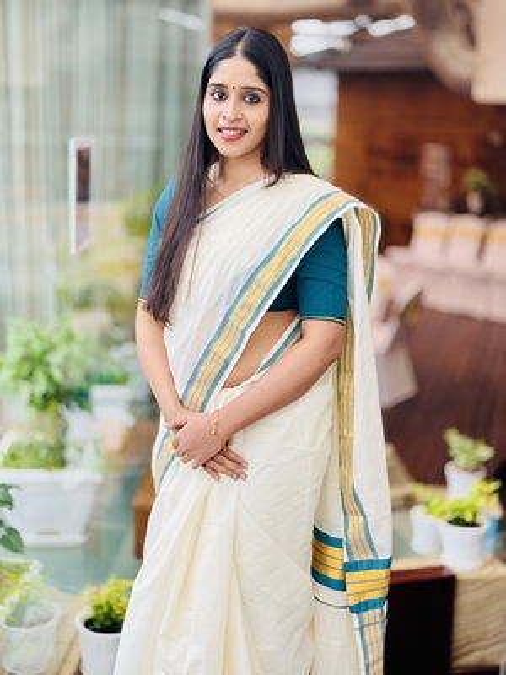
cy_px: 338
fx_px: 936
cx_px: 253
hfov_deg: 30.3
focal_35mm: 48
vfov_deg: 39.7
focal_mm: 6.76
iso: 100
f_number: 1.78
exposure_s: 1/71
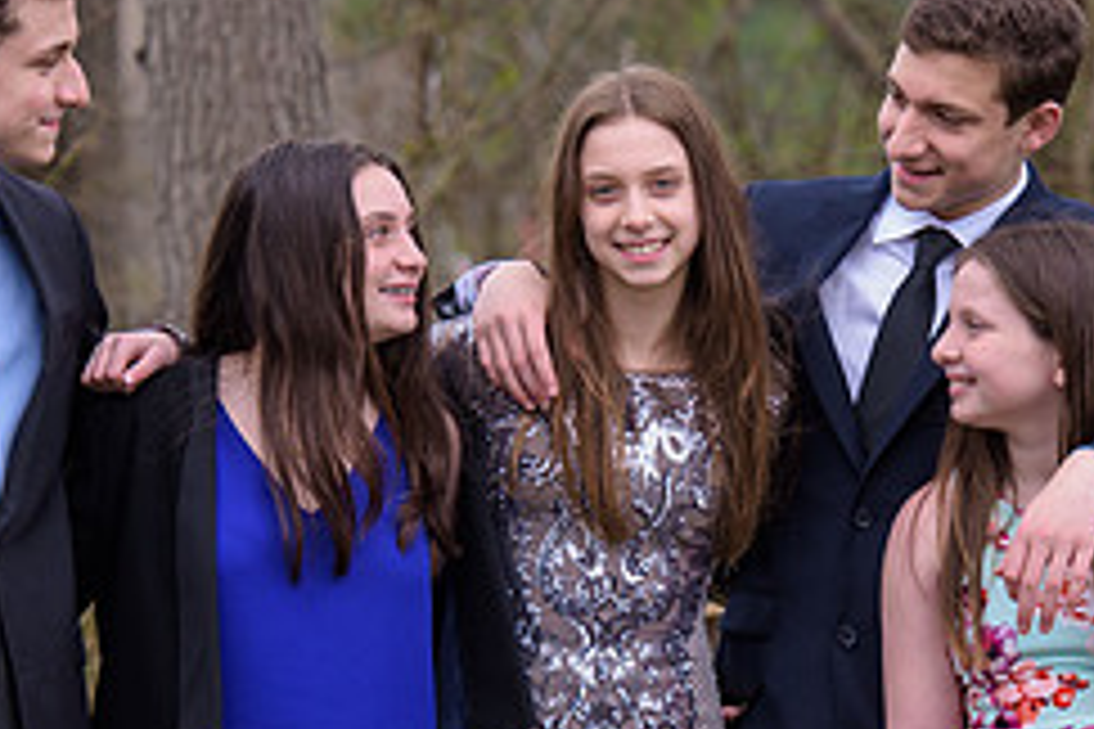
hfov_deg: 6.2
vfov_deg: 4.1
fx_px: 10149
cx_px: 558
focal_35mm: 334
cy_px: 547
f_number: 5
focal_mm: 140
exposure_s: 1/500
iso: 400
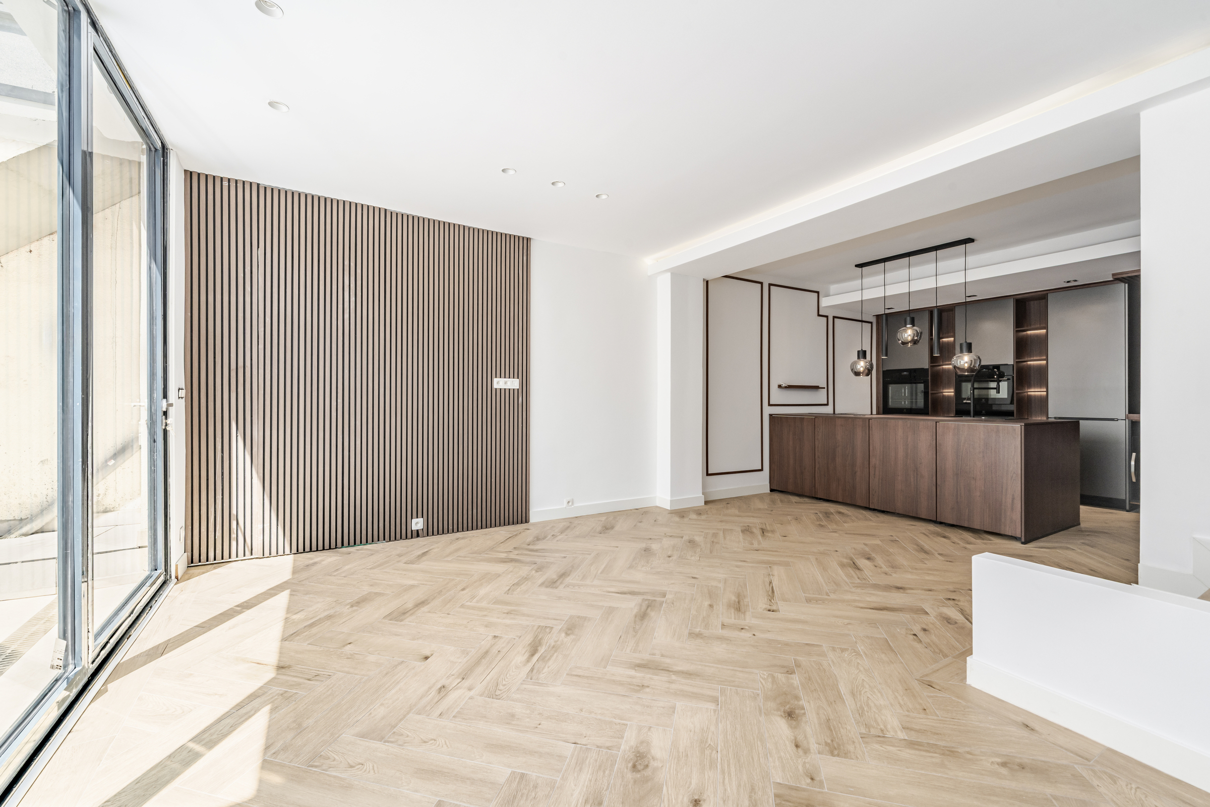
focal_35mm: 14
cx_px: 605
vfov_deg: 81.2
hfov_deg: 104.3
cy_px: 404
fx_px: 471
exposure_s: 1/50
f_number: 11
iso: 250
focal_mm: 14
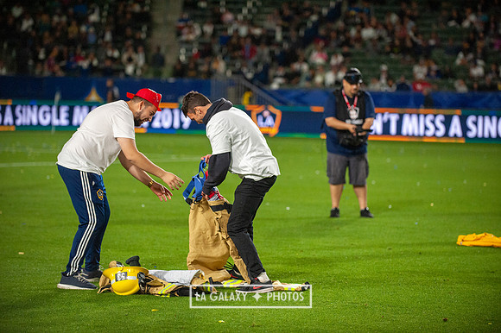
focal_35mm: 140
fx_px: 1947
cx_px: 250
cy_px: 166
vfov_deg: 9.8
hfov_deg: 14.7
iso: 3200
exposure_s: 1/2500
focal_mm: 140
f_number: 2.8
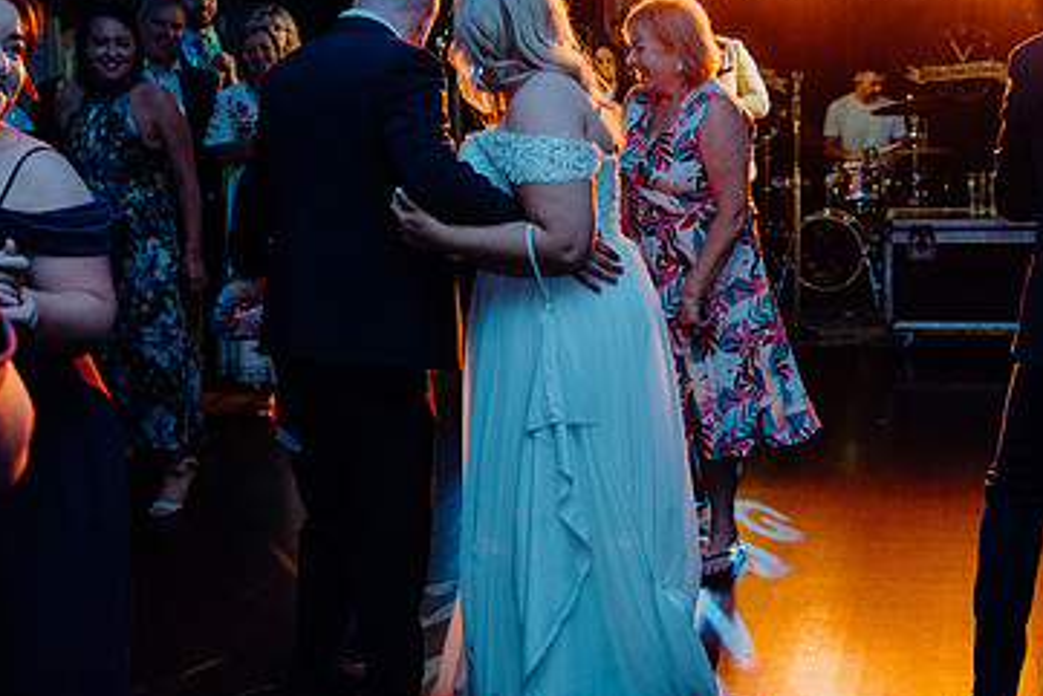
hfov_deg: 37.3
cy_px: 235
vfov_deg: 25.4
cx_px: 644
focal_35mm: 53
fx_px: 1536
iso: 2500
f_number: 3.5
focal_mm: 33
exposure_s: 1/160
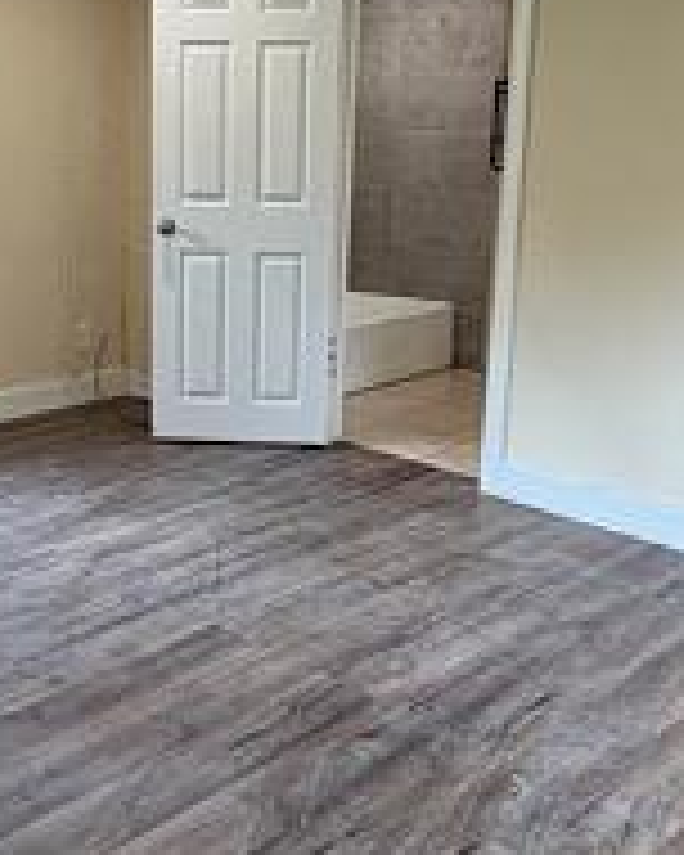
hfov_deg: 32.5
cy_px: 364
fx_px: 1164
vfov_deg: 40.2
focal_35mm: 46
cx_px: 230
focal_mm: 2.22
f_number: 2.2
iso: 250
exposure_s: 1/120
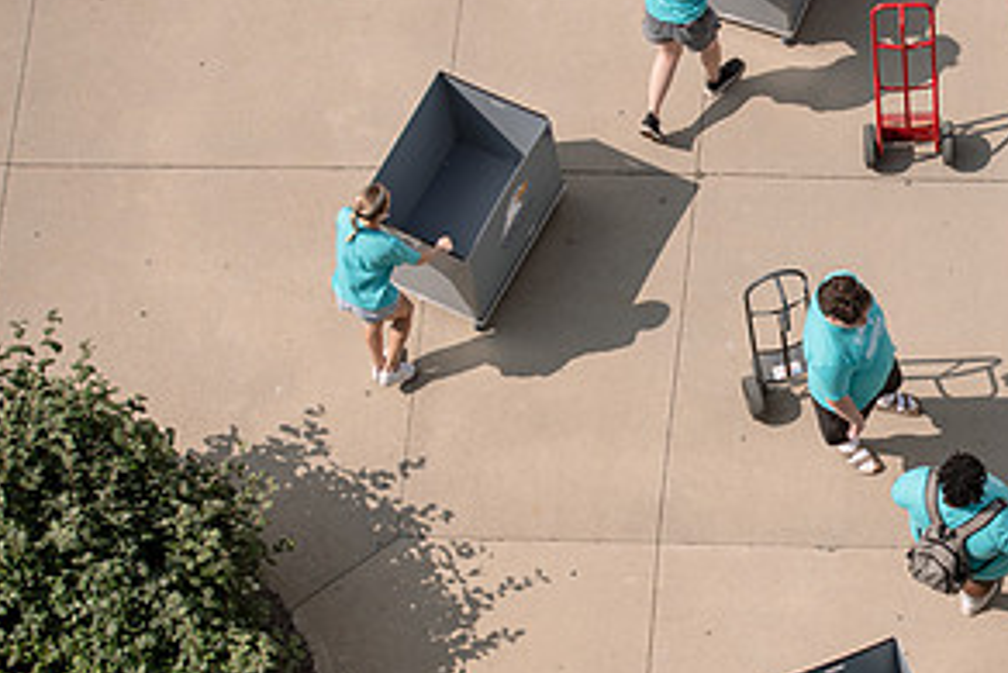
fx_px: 3894
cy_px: 419
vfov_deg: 9.9
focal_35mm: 139
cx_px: 980
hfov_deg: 14.5
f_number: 3.5
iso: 64
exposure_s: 1/800
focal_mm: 70
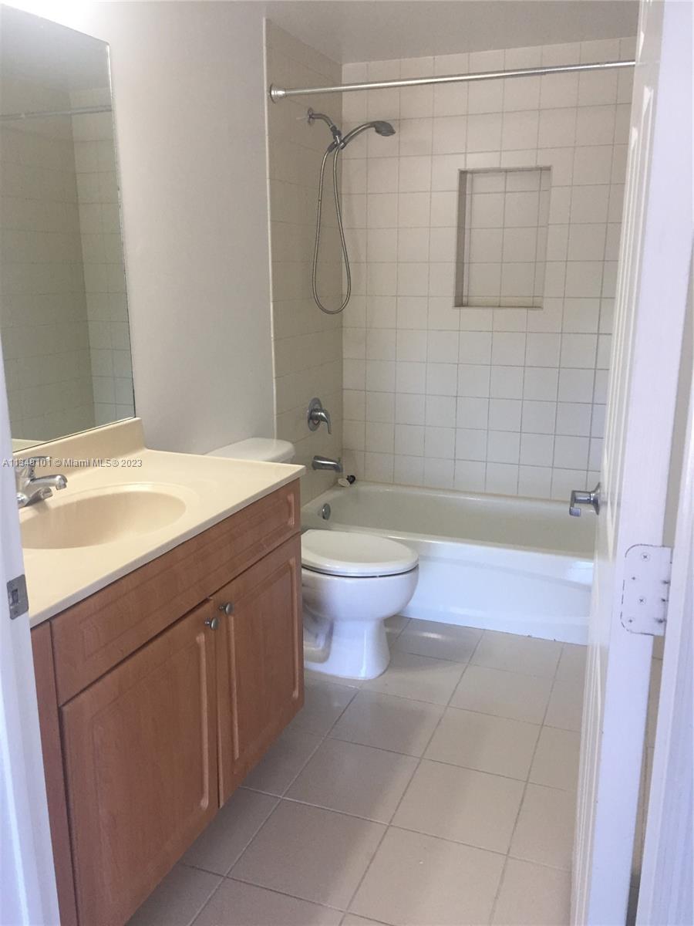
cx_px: 347
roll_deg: +0.0
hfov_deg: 48.2
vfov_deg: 61.7
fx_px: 775
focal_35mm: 29
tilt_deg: -12.9
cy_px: 463
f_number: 2.2
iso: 50
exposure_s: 1/30
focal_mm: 4.15
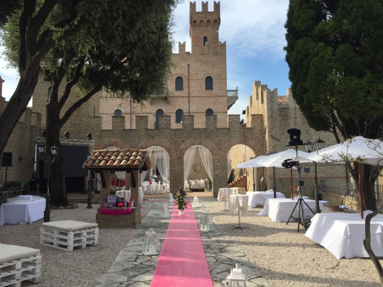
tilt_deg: +2.6
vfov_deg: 48.2
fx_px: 321
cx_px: 192
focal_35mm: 29
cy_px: 144
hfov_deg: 61.7
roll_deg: +0.8
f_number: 2.2
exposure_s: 1/1236
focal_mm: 4.15
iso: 32
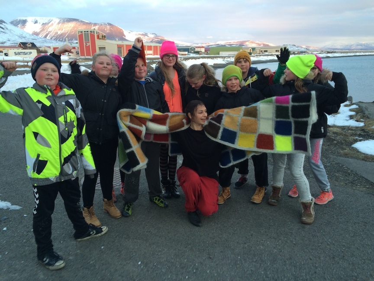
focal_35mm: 29
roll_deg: +0.4
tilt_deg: -17.5
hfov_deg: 61.7
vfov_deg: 48.2
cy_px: 140
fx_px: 313
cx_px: 187
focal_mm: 4.15
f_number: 2.2
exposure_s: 1/60
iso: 40
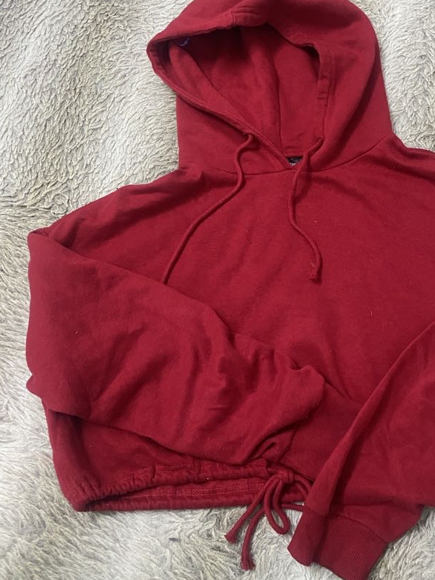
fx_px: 586
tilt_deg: -70.2
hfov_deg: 40.2
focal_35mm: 35
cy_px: 235
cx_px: 289
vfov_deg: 52.3
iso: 400
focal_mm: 4.25
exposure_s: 1/33
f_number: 1.8
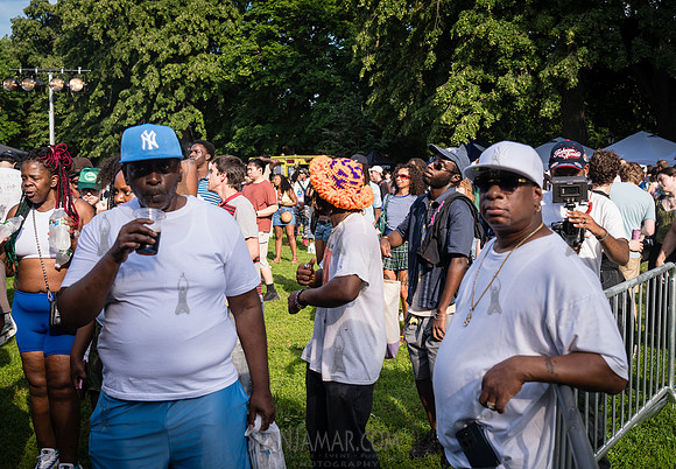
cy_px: 218
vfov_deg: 35.4
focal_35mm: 39
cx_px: 360
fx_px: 733
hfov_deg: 49.5
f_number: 5
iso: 500
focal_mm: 35
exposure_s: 1/1250
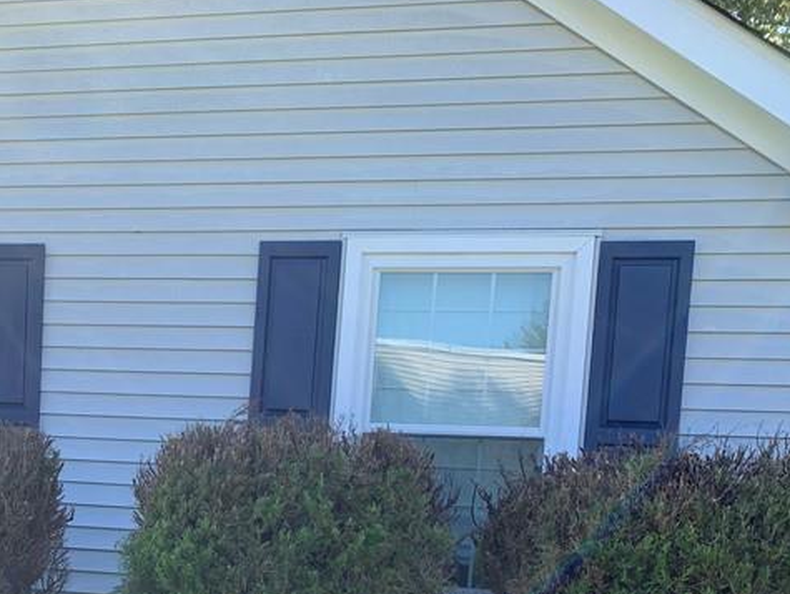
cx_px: 130
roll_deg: -4.0
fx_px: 1279
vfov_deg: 24.7
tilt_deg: -6.0
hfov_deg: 33.1
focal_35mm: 56
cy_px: 619
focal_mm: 4.25
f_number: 1.8
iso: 25
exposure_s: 1/410
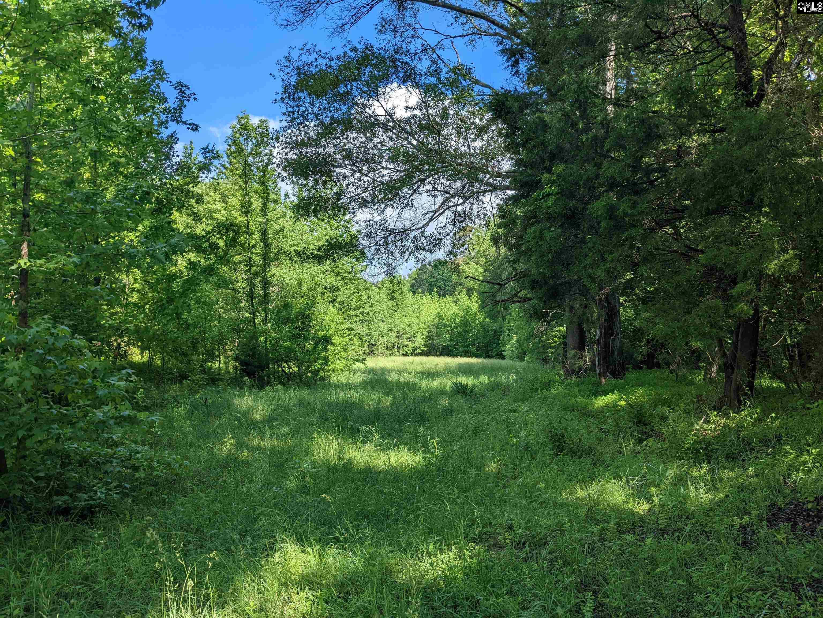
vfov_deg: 51.4
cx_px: 412
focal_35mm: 27
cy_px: 309
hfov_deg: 65.3
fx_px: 642
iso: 60
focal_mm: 4.38
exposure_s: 1/2128
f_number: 1.73
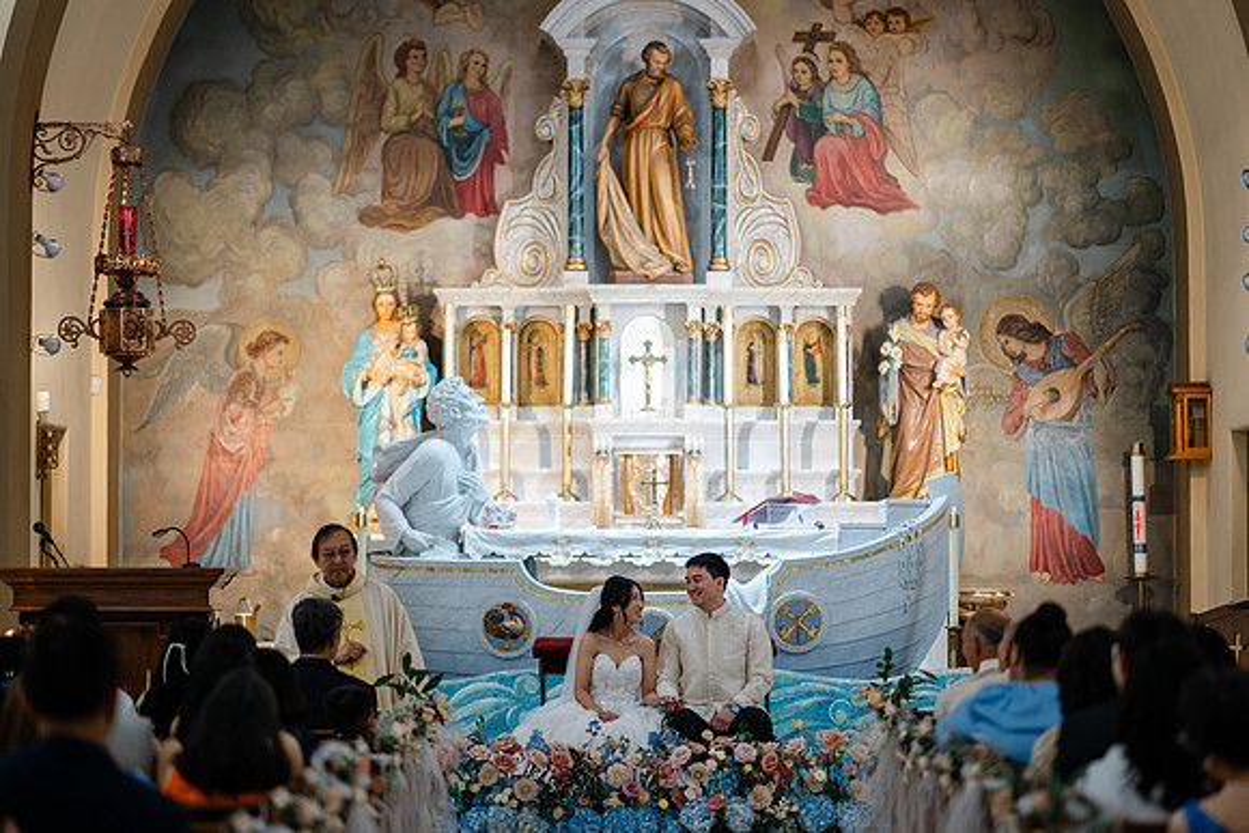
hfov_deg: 19.2
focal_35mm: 106
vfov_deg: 12.9
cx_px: 624
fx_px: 3694
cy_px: 416
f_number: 1.4
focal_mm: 105
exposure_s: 1/100
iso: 320
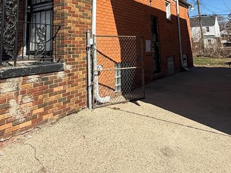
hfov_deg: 57.5
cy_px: 13
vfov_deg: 41.4
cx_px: 84
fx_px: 207
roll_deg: -0.4
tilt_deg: +11.3
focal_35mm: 31
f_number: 2.2
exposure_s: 1/2237
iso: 50
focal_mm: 2.22
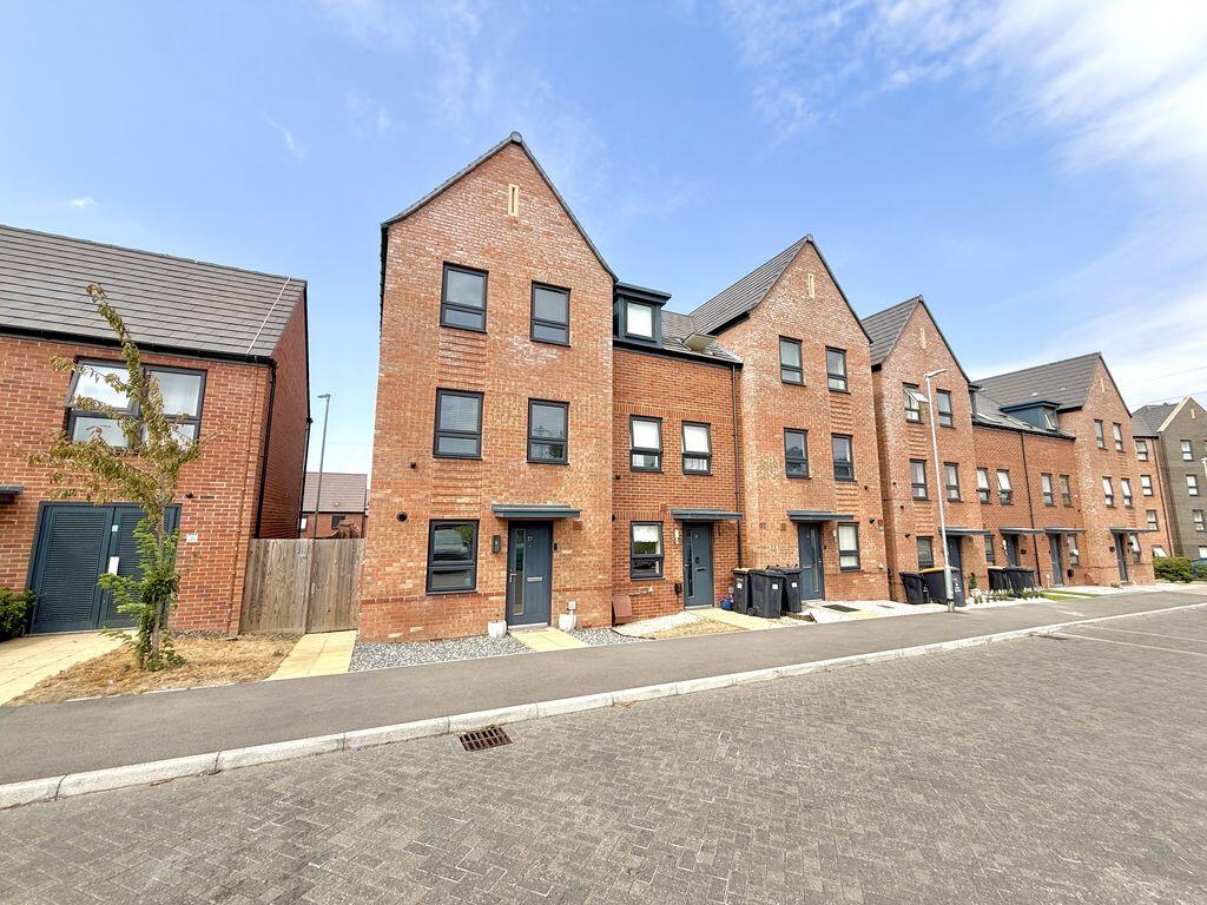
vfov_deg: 85.7
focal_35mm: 14
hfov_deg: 102.1
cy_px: 452
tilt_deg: +8.3
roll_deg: -0.4
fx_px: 488
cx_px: 604
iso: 50
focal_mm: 2.22
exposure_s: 1/1399
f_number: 2.2
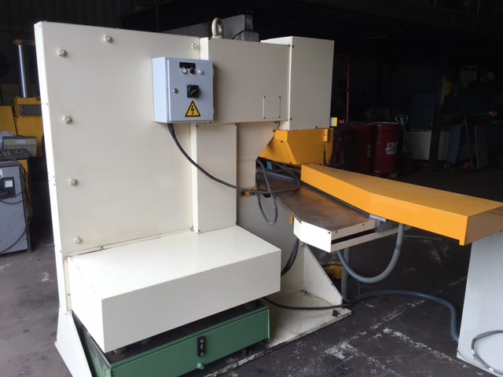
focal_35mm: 29
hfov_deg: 61.7
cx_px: 252
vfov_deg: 48.2
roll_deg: -0.8
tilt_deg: -13.5
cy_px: 188
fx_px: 421
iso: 32
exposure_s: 1/100
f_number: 2.2
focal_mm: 4.15
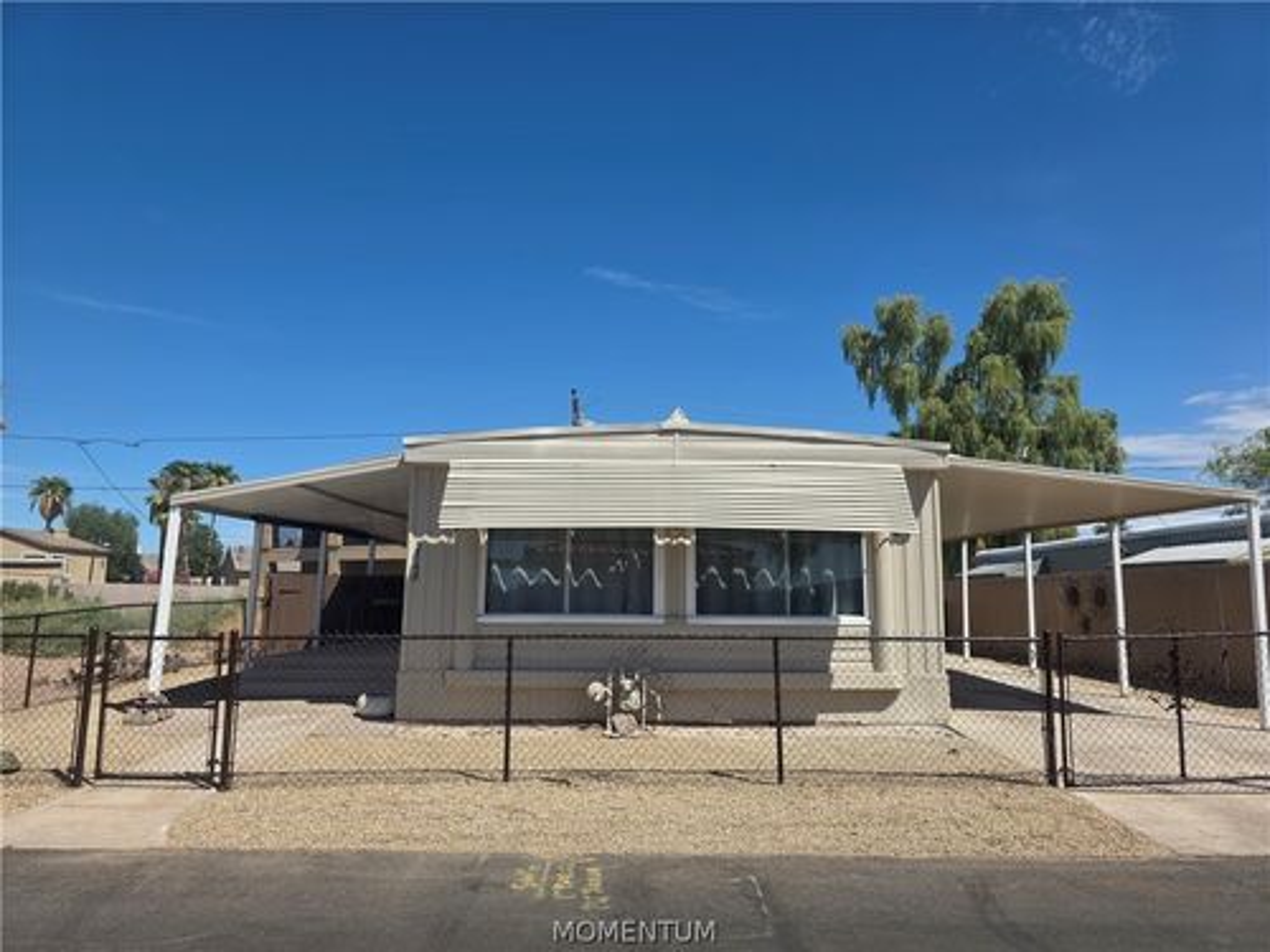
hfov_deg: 73.9
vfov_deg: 58.9
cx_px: 635
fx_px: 844
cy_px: 476
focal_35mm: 23
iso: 80
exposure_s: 1/7333
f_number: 1.7
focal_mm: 6.3
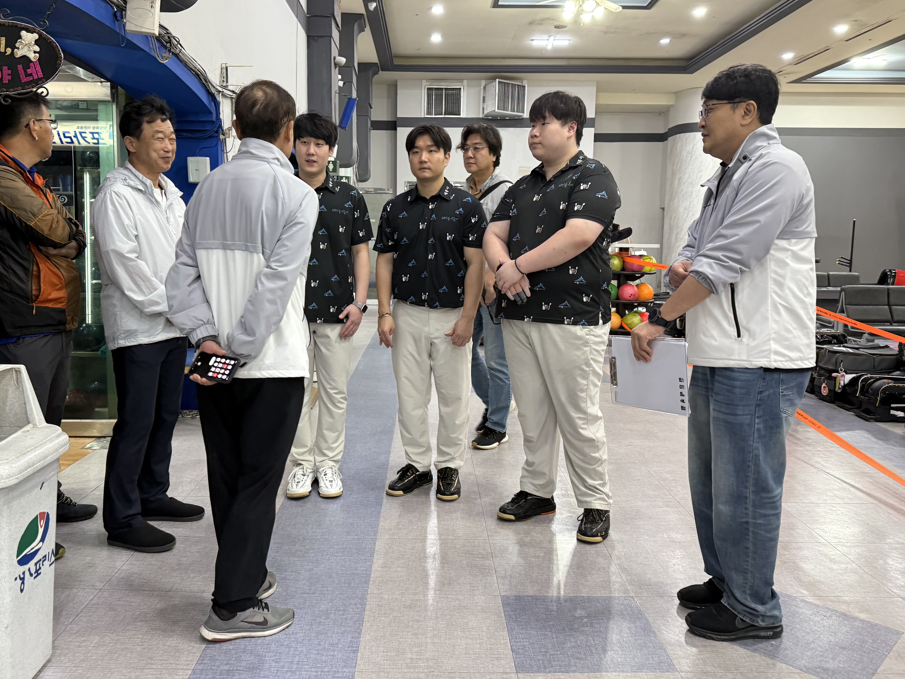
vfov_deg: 49.7
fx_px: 732
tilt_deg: -6.7
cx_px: 420
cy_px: 311
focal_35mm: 28
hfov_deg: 63.4
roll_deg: -0.6
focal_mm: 6.76
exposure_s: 1/60
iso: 250
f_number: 1.78
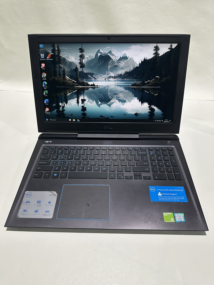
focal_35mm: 24
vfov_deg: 71.6
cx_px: 107
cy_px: 142
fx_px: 198
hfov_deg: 56.8
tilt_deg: -43.1
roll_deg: -1.2
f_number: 1.78
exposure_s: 1/50
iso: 640
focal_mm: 6.86
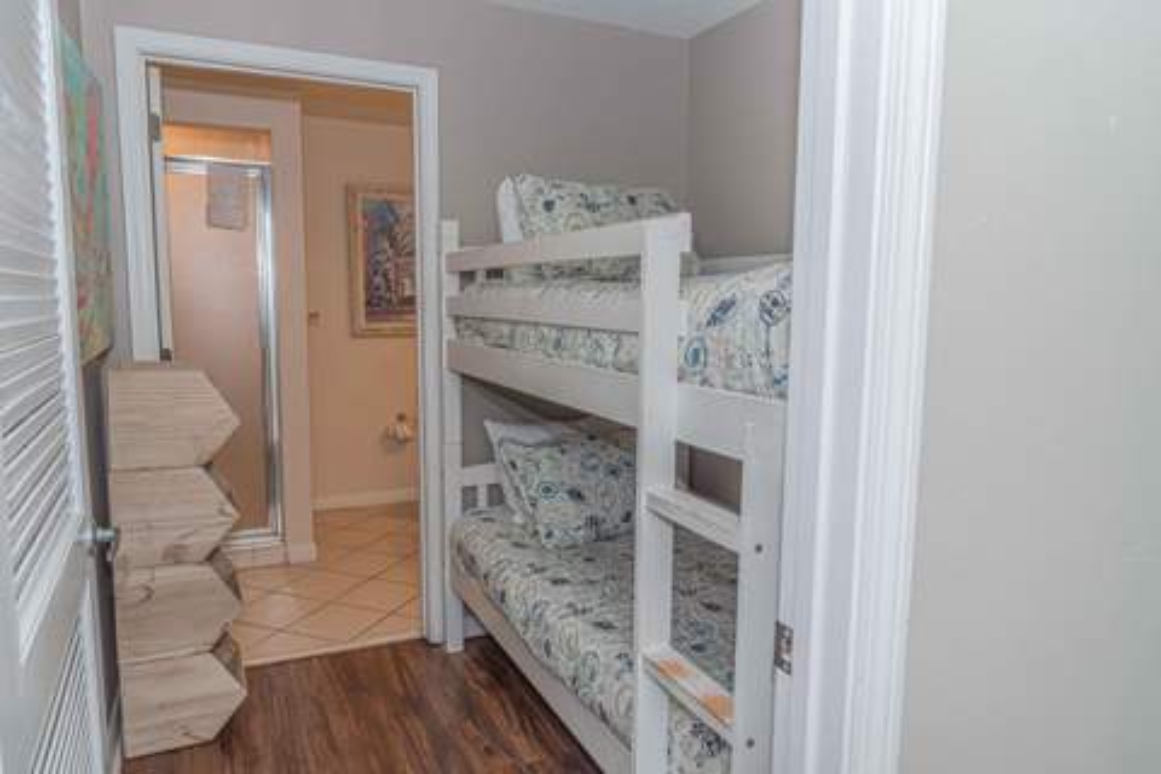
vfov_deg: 53.1
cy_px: 387
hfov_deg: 73.7
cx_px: 580
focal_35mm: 24
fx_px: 774
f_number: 6.3
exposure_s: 1/125
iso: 400
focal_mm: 24
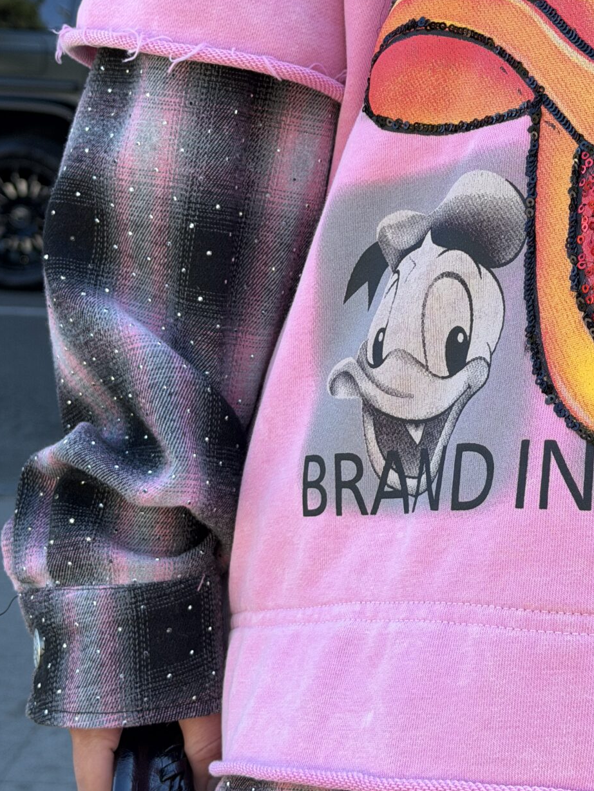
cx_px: 375
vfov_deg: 26.0
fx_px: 1716
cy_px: 335
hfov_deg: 19.6
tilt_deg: -7.4
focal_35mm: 75
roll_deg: -0.6
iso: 64
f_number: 1.78
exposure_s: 1/442
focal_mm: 6.76
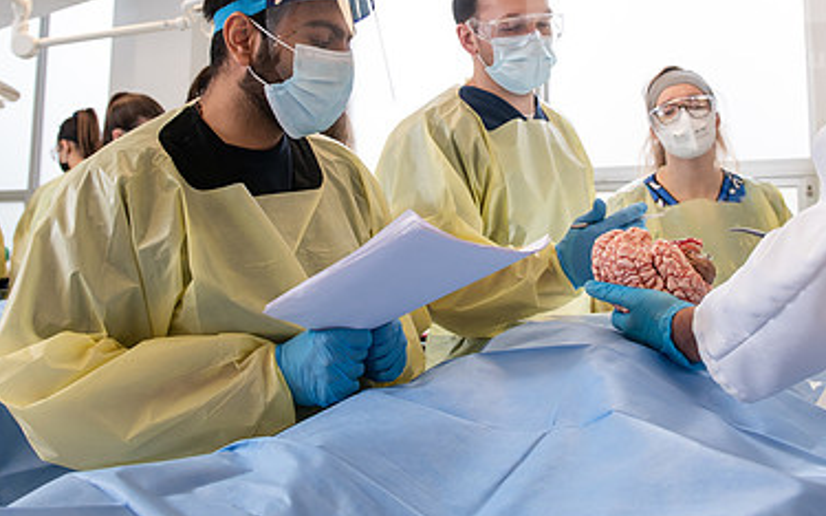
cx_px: 460
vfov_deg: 30.5
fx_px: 923
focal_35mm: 41
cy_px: 105
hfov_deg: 48.1
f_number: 4.5
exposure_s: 1/200
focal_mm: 26
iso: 500
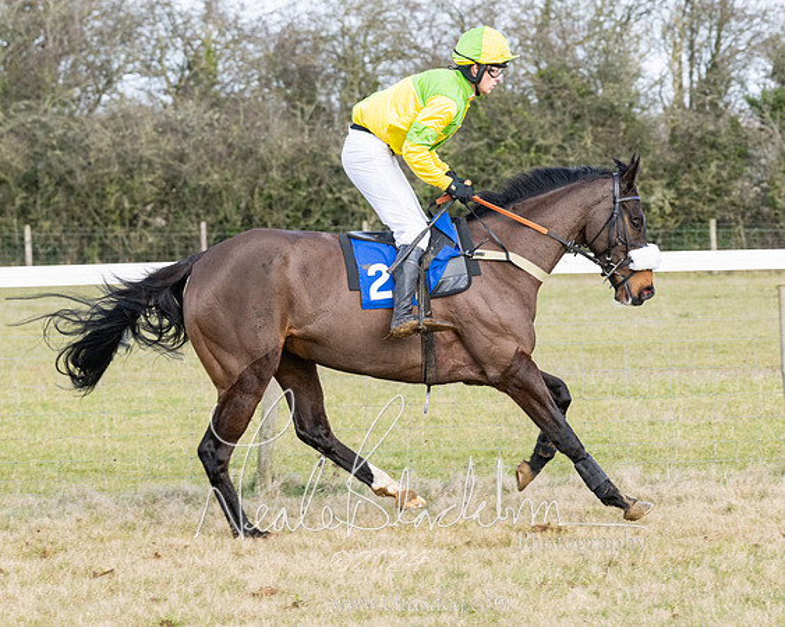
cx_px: 532
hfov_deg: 9.0
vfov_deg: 7.2
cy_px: 354
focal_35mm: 215
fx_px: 4999
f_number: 5
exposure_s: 1/800
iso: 400
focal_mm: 105
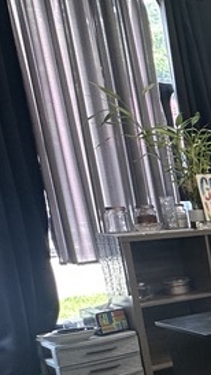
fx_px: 567
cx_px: 633
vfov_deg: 35.8
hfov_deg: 11.5
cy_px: 283
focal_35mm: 57
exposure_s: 1/99
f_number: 2.2
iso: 125
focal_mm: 2.22
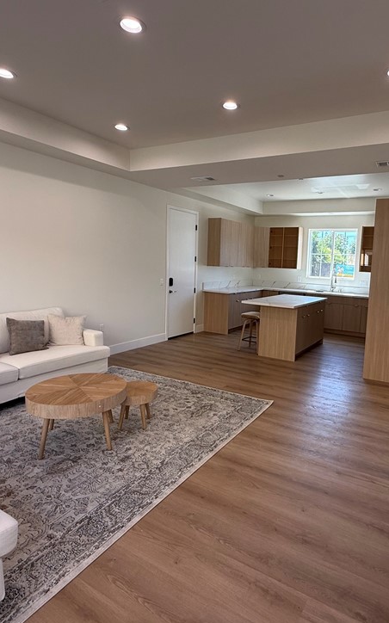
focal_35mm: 21
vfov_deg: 82.3
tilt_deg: -5.7
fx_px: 356
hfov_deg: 56.2
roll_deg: -3.1
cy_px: 303
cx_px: 255
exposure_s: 1/124
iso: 64
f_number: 2.2
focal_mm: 2.22
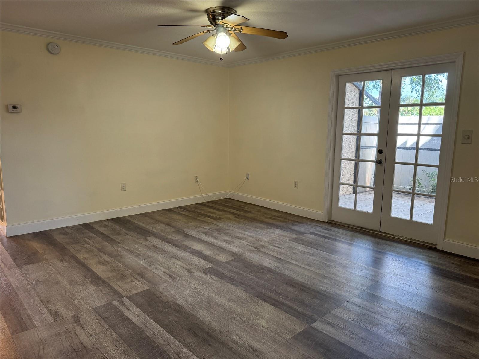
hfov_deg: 71.6
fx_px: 332
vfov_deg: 56.8
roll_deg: -0.5
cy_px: 180
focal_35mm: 24
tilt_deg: -9.5
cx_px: 240
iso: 125
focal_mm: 6.76
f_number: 1.78
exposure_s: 1/60
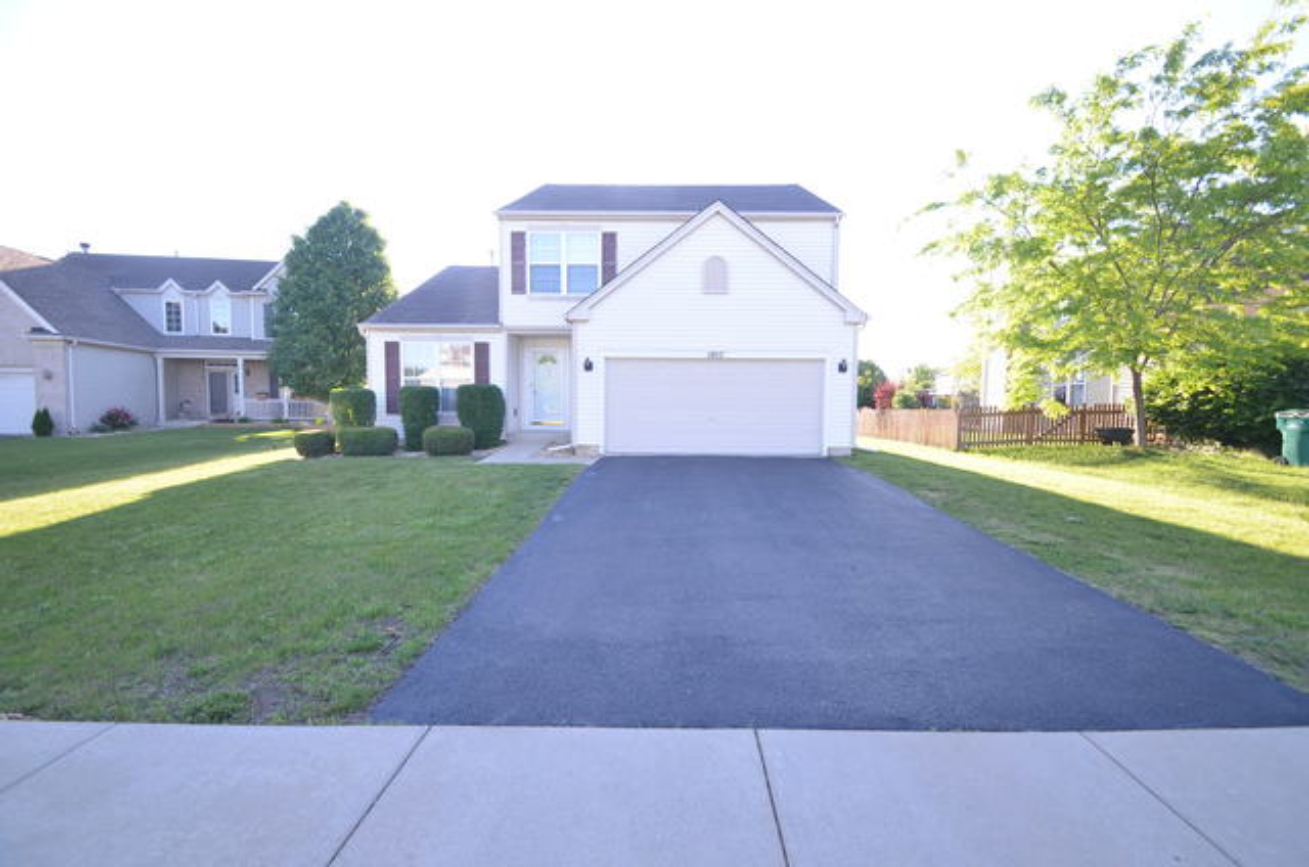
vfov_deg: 77.1
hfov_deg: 100.5
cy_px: 434
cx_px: 654
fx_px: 544
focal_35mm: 15
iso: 250
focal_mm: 10
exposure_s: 1/125
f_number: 5.6
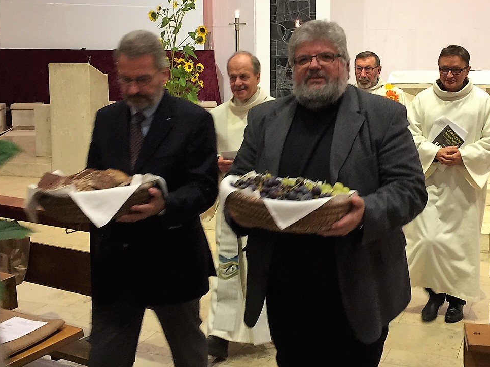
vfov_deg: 29.5
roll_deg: -1.2
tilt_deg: -5.3
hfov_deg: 38.7
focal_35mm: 49
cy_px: 134
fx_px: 693
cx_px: 305
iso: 100
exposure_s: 1/17
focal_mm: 4.15
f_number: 2.2
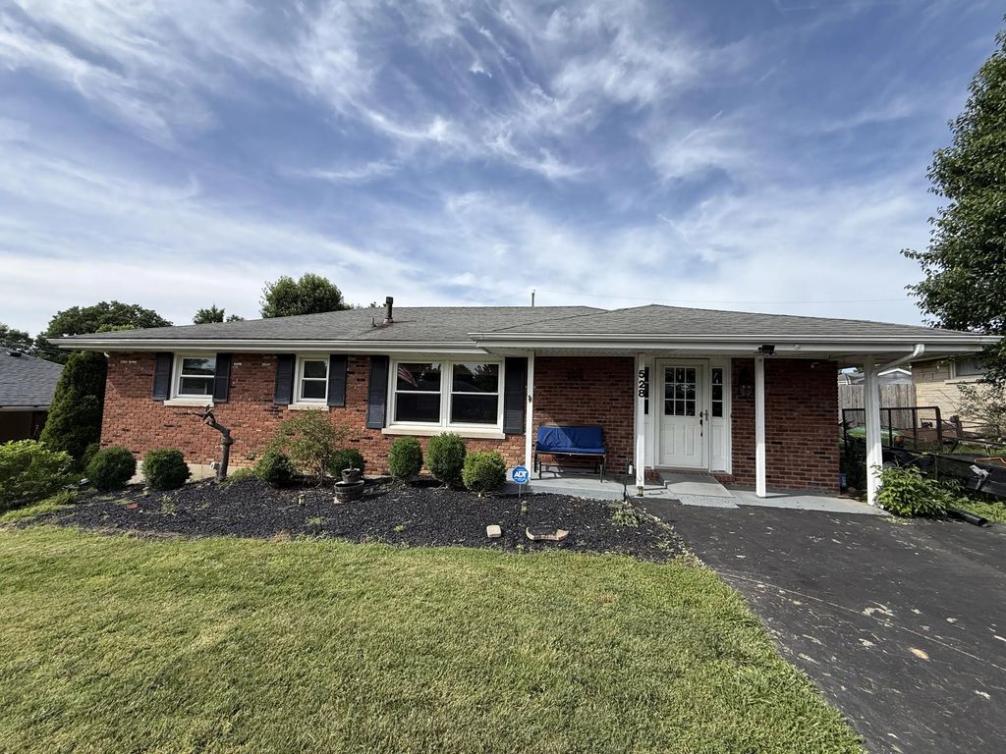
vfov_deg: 85.7
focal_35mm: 14
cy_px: 377
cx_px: 503
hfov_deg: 102.1
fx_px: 407
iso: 50
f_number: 2.2
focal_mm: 2.22
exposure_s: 1/1656
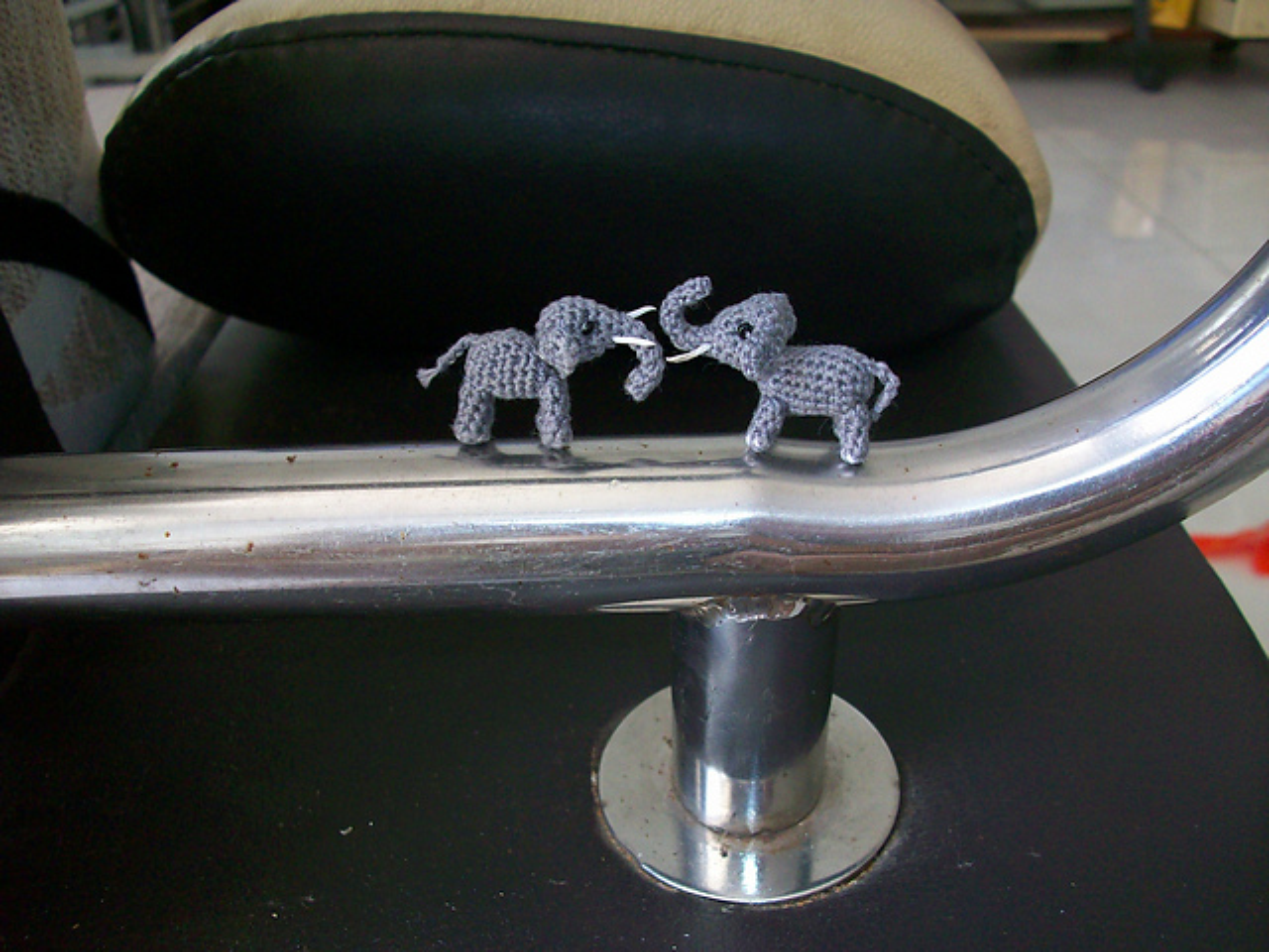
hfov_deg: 54.0
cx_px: 634
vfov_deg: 41.8
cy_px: 476
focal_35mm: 34
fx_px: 1246
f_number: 2.8
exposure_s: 1/42.4
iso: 160
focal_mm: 5.7
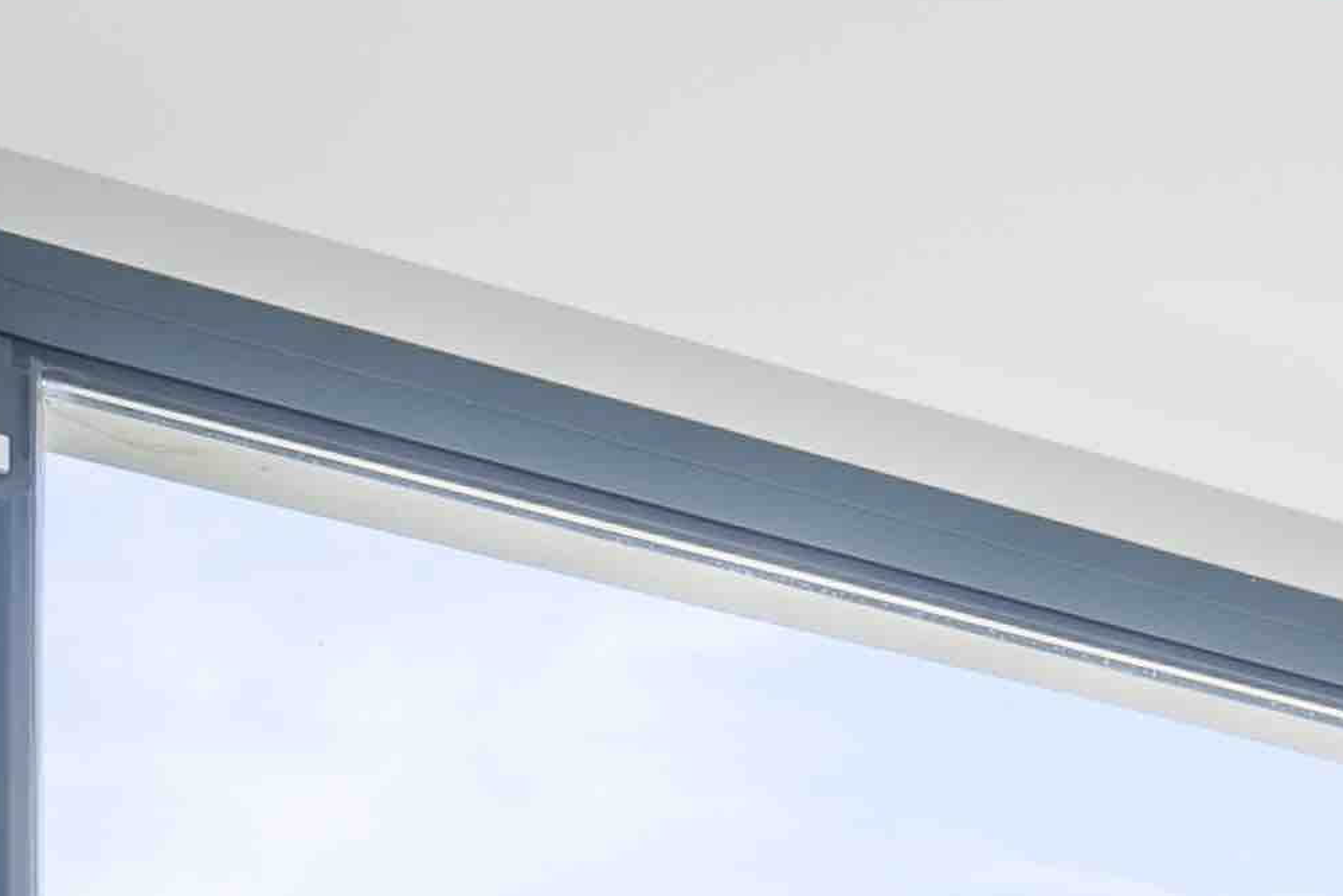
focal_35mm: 111
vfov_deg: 10.0
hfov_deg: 13.4
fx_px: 4141
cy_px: 2457
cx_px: 3243
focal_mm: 14
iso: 200
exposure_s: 1/800
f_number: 9
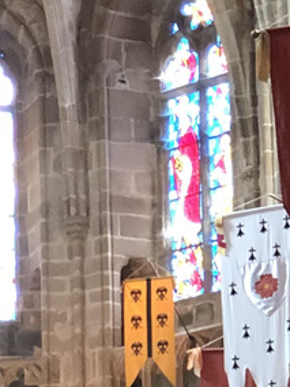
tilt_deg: +11.6
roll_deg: +1.0
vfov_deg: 6.7
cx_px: -44
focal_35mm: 293
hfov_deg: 5.1
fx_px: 3273
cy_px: 482
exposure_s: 1/24
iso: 160
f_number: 2.4
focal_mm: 6
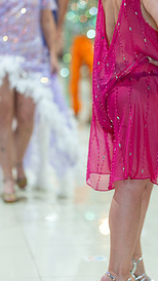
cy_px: 94
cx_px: 134
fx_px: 1088
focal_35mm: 146
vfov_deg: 14.7
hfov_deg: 8.3
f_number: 1.4
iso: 320
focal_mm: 85
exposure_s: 1/160
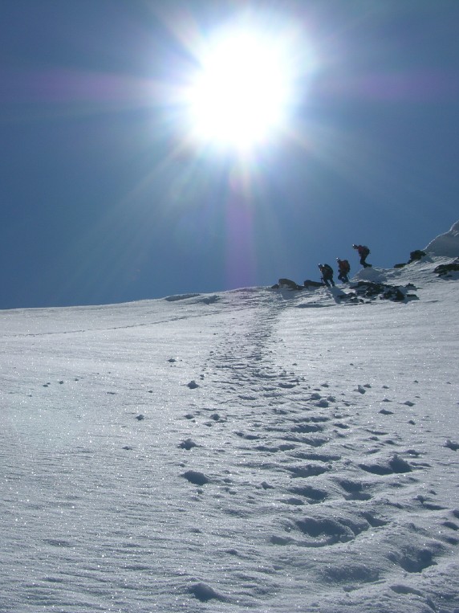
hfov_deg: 30.4
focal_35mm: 47
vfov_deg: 40.4
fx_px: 831
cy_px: 308
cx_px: 115
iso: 50
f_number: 8
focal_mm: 8.9
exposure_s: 1/625
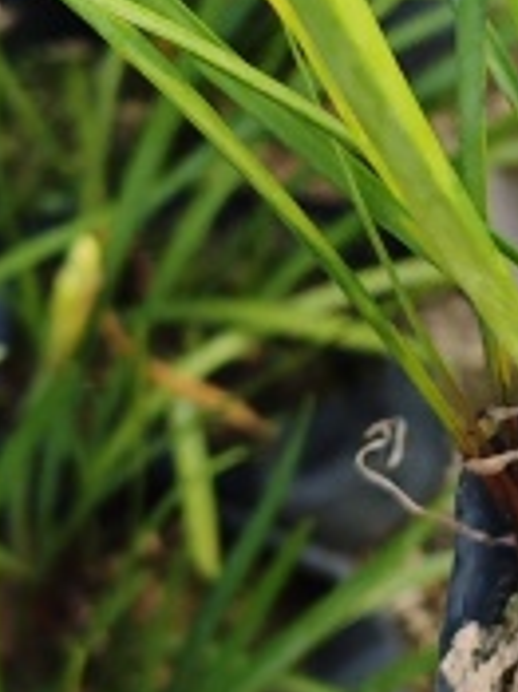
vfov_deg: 13.7
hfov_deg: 10.0
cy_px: -129
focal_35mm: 140
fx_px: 2797
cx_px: 929
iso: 200
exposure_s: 1/558
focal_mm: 6.55
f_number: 1.6
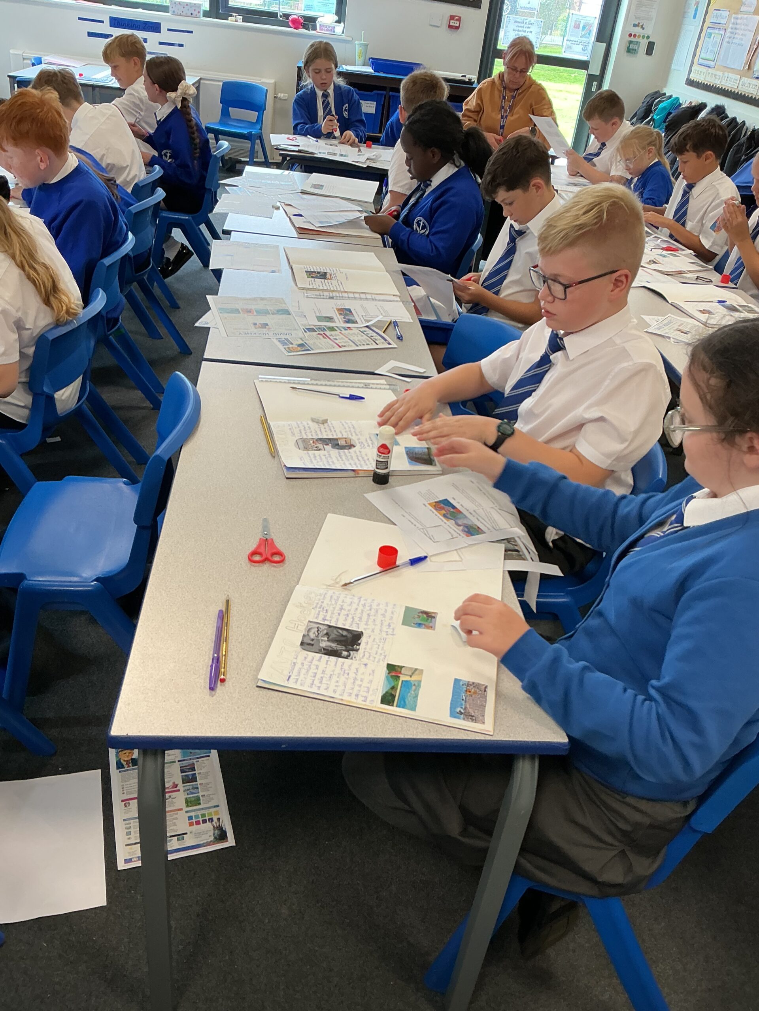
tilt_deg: -31.0
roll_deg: -7.5
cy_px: 506
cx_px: 380
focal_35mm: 29
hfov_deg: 48.2
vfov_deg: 61.7
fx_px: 848
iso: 50
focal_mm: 3
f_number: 1.8
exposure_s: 1/60
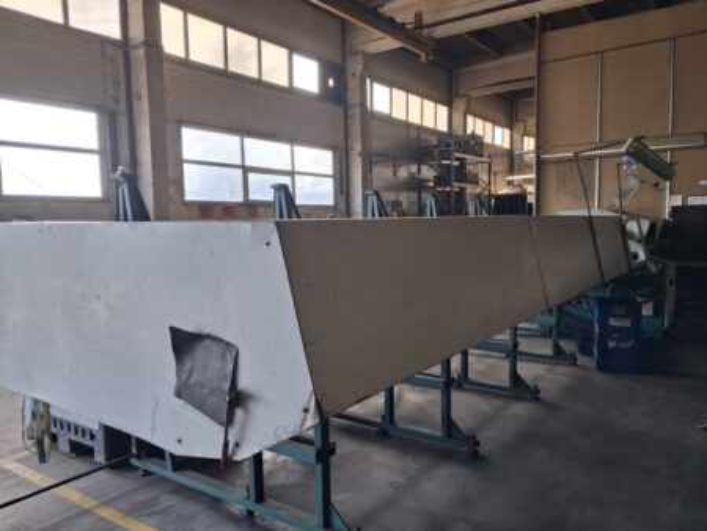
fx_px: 552
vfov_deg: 51.4
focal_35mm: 27
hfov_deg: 65.3
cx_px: 354
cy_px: 266
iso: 125
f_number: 1.8
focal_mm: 4
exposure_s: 1/120
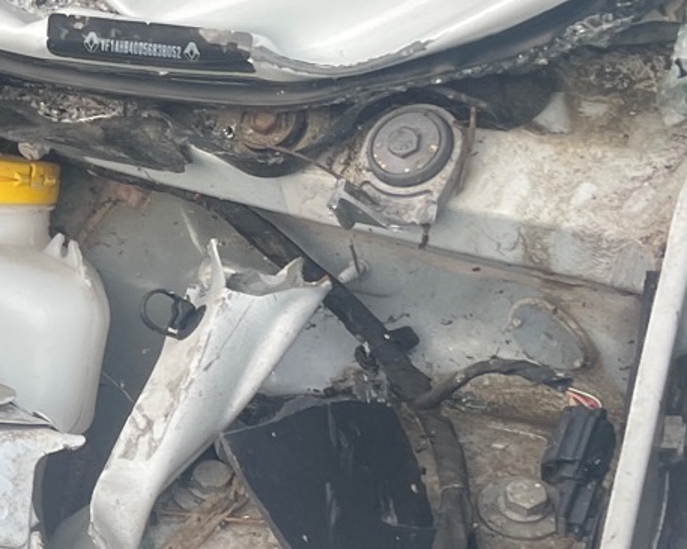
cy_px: 572
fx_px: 2032
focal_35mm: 100
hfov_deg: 16.0
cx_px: -576
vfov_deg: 15.1
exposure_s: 1/299
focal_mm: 4.2
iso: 32
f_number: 1.6
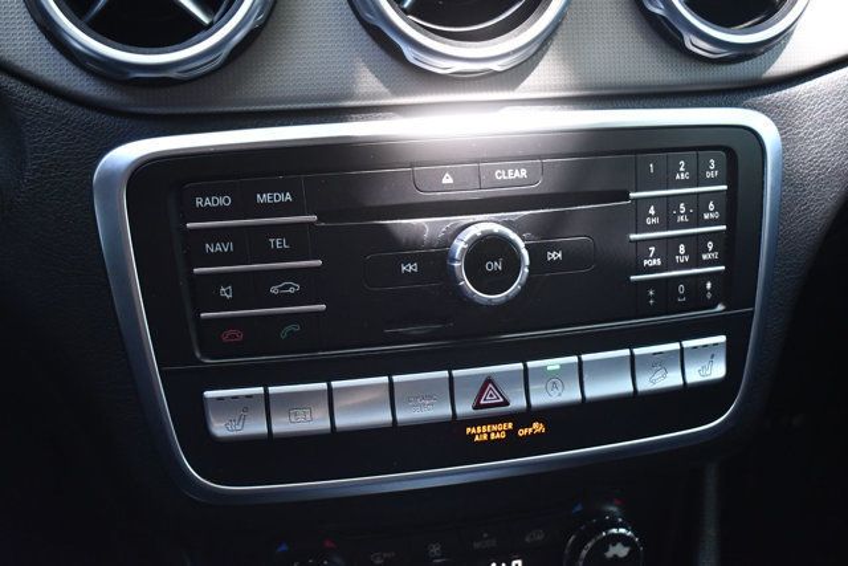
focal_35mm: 51
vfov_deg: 26.5
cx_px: 424
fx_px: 1202
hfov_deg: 38.9
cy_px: 283
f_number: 4.5
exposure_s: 1/125
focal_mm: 34
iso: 2800
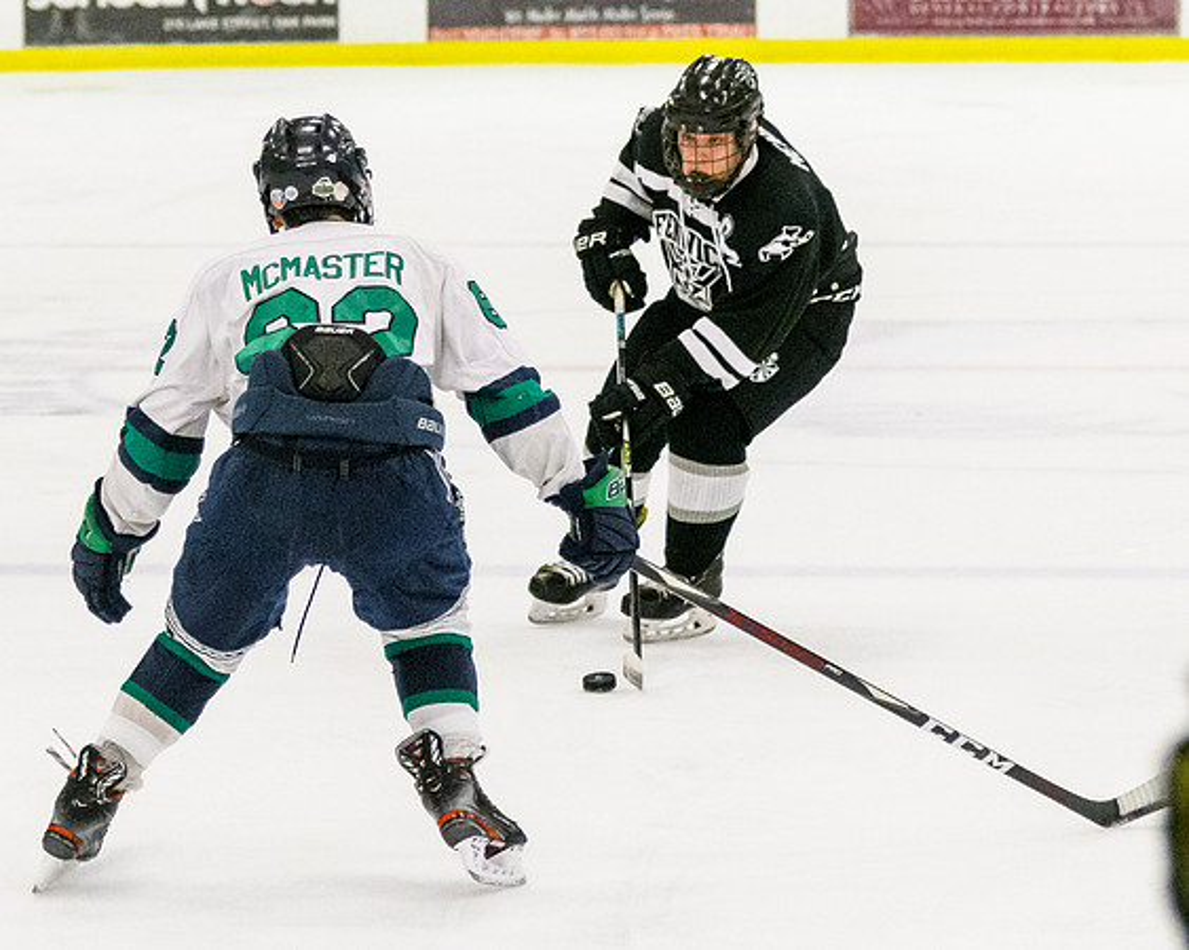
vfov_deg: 6.1
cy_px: 463
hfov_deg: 7.6
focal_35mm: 254
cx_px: 559
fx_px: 8927
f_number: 4
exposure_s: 1/1250
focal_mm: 95
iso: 4000
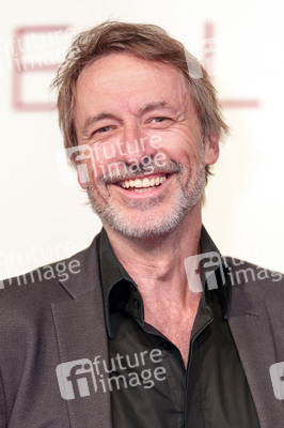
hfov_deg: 10.0
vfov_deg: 15.0
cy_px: 214
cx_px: 142
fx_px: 1624
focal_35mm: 137
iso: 320
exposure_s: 1/250
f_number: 2.8
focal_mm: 137
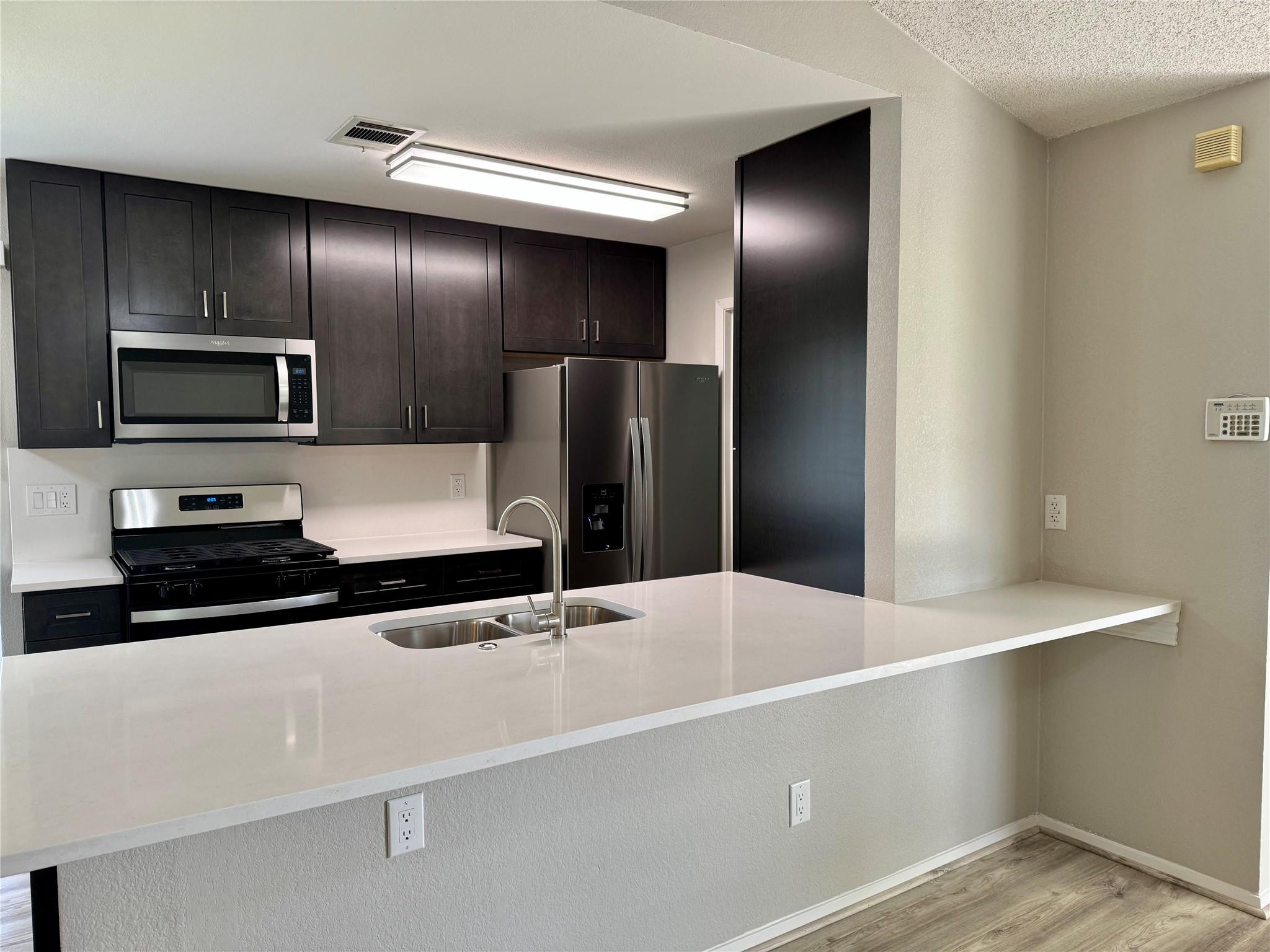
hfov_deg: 71.6
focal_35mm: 24
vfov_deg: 56.8
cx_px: 635
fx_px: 881
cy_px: 476
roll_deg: -0.4
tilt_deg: -3.9
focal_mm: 6.76
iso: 160
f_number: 1.78
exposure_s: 1/120
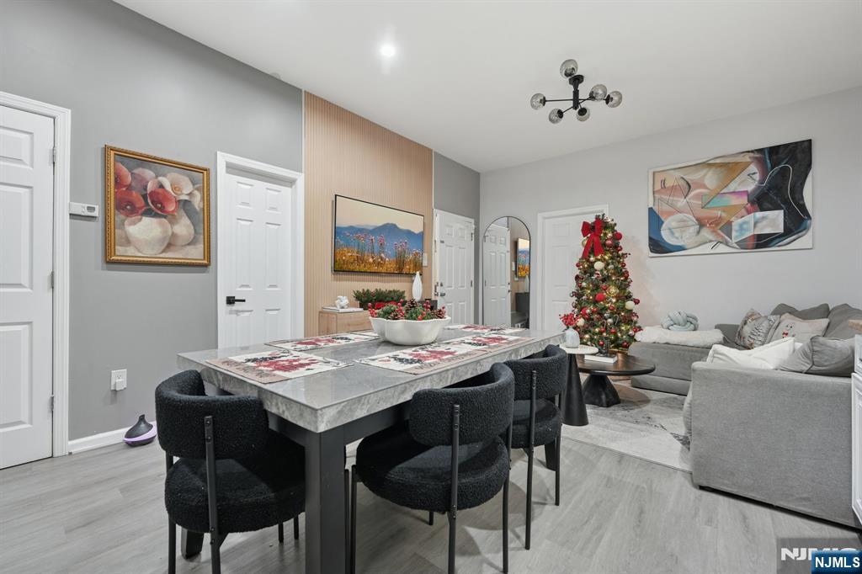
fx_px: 349
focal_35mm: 15
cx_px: 431
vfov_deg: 78.8
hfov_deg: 101.9
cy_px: 287
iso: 640
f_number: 5.6
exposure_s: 1/15
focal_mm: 14.6
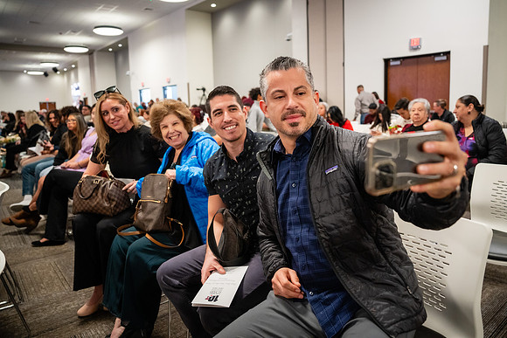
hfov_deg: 69.9
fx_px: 362
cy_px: 157
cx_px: 272
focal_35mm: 26
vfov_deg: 50.0
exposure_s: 1/160
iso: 3200
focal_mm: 24
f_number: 2.8
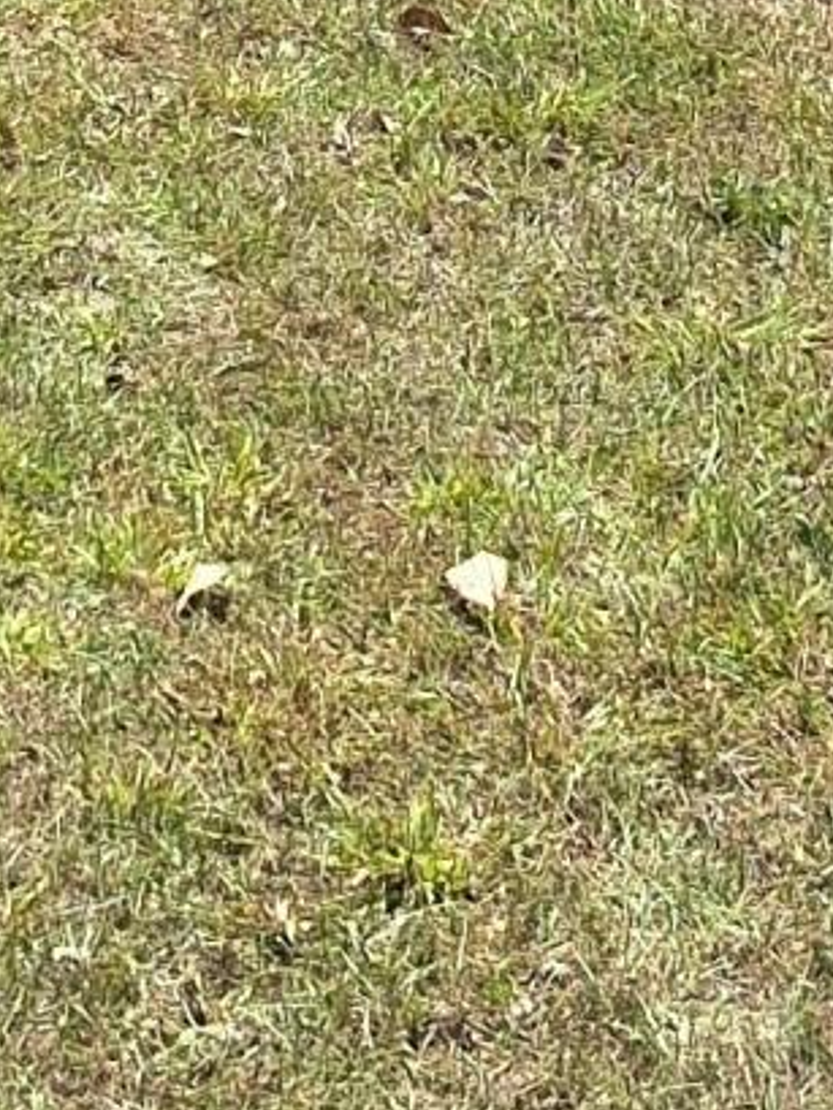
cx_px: 60
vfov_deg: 13.3
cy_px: -725
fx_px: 4393
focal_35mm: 137
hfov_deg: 10.8
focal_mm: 2.91
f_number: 1.9
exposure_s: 1/1272
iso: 32
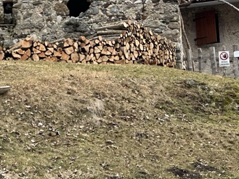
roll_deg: +4.4
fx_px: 1569
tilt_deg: +14.1
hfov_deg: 8.7
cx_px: 134
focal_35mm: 227
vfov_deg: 6.5
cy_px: 20
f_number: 2.8
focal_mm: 9
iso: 32
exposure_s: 1/364
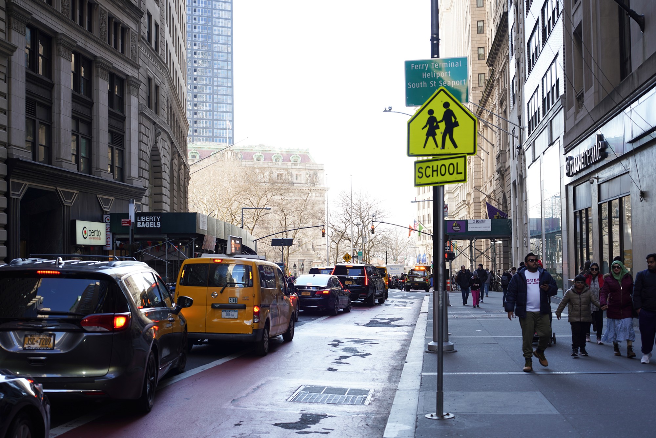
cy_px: 219
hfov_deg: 48.5
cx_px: 328
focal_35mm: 40
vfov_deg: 33.4
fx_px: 729
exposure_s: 1/100
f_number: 3.5
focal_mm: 40
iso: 100
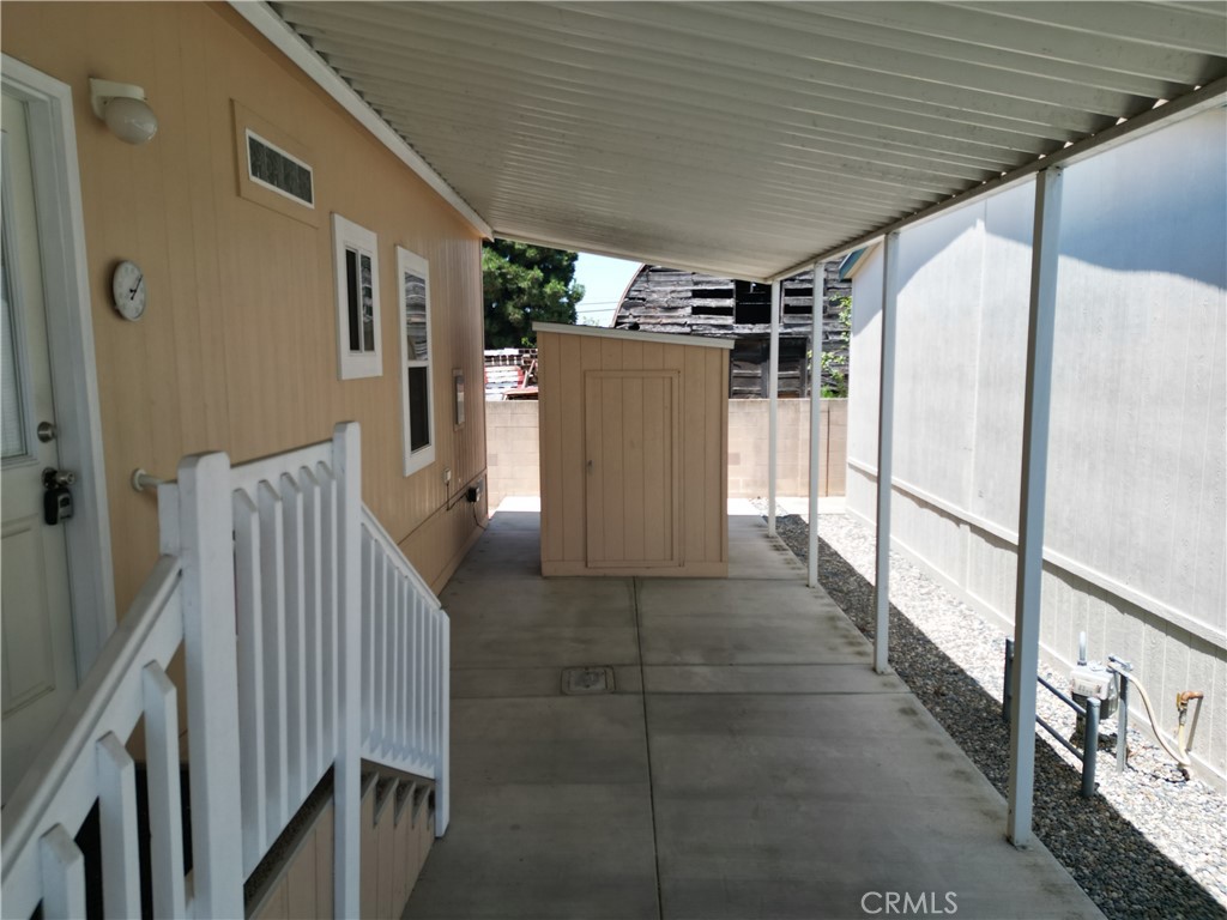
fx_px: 851
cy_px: 460
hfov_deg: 71.6
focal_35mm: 24
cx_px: 614
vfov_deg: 56.8
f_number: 1.7
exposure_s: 1/1500
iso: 200
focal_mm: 6.72
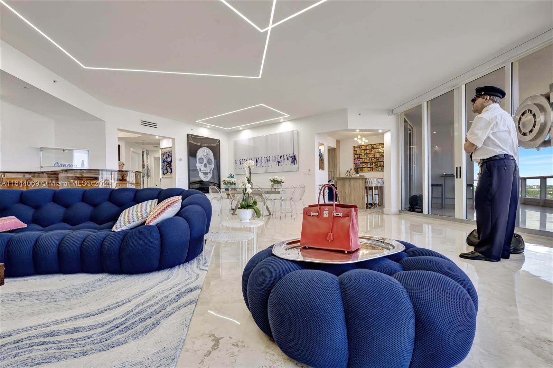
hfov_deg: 100.4
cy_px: 184
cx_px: 276
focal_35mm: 15
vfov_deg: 77.3
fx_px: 230
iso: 800
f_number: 6.4
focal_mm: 10
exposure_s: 1/30
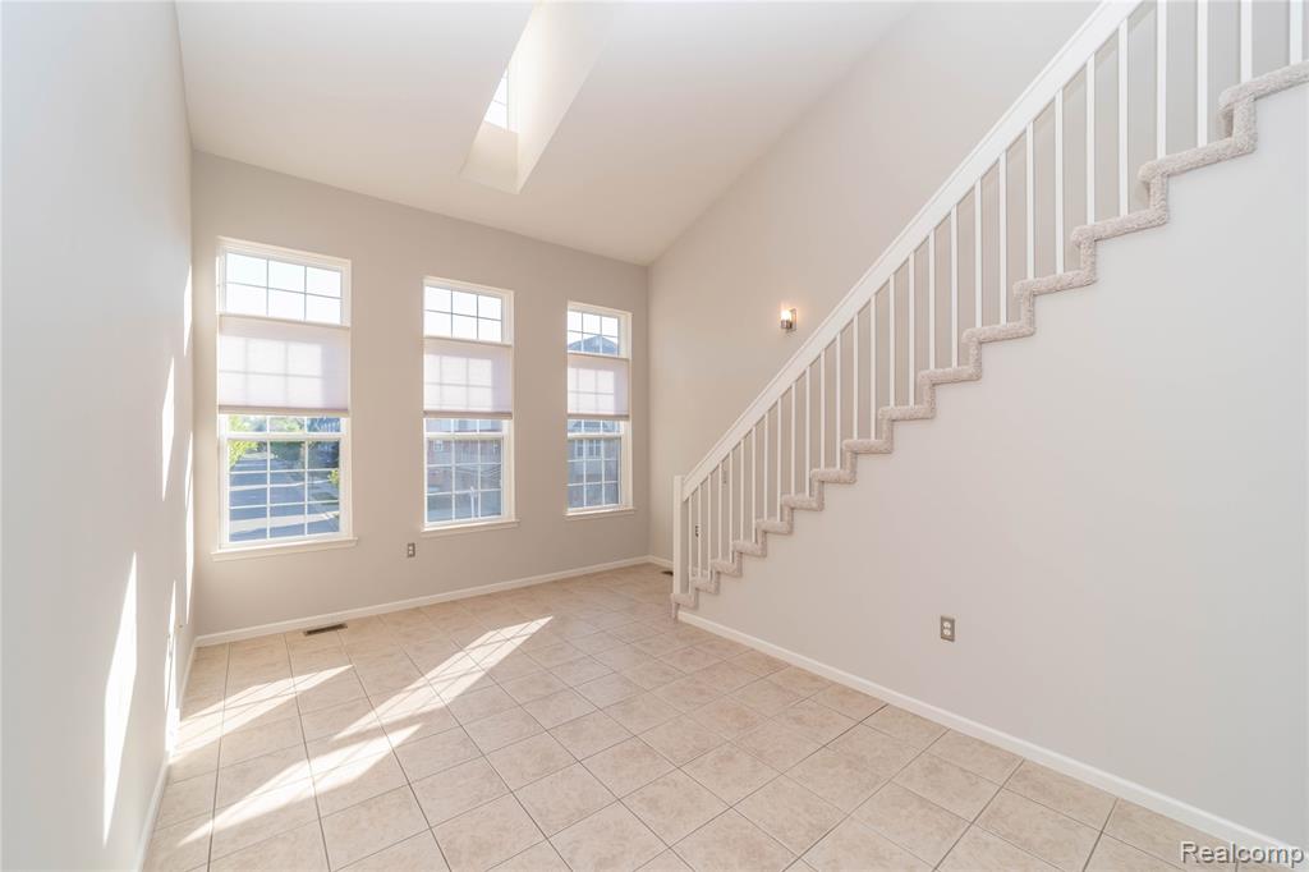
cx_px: 654
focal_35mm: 14
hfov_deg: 104.3
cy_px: 436
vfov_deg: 81.2
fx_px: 509
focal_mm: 14
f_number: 8
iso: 640
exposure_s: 1/250
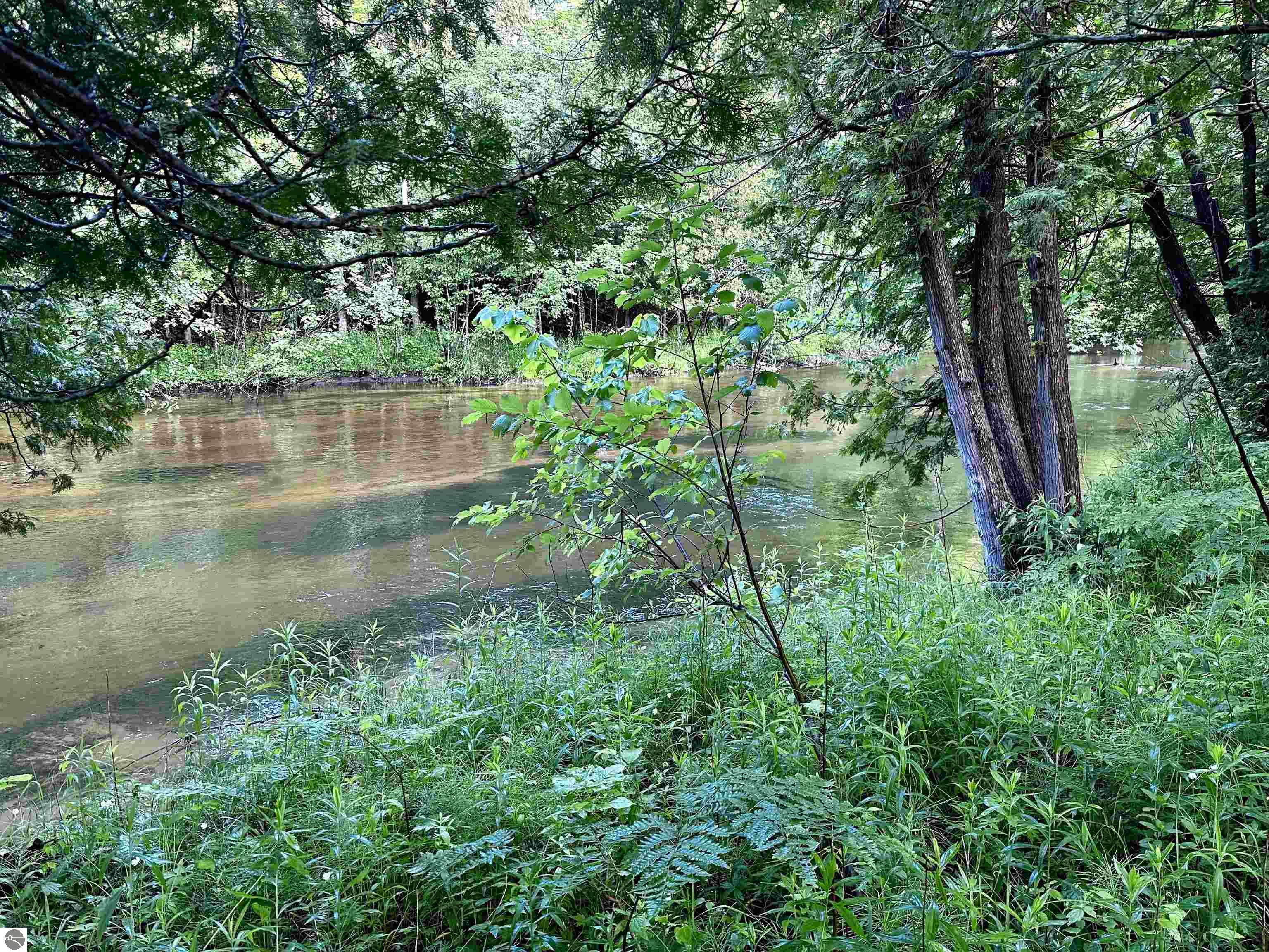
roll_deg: -1.6
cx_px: 634
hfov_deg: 71.6
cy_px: 476
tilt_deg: -12.0
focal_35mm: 24
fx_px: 880
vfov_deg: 56.8
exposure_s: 1/104
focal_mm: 6.86
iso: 250
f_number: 1.78
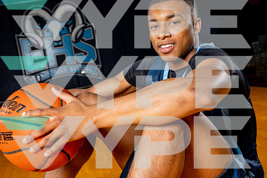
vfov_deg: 24.2
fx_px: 415
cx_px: 126
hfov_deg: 35.6
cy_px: 83
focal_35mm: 56
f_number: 8
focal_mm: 52
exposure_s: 1/250
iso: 500
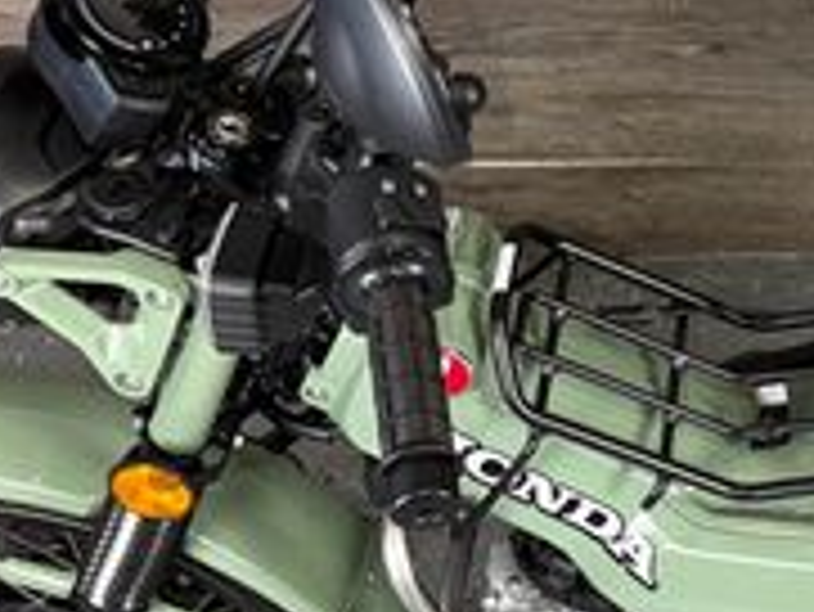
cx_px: 976
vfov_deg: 17.4
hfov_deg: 21.4
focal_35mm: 85
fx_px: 2000
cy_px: 274
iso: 80
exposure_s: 1/24
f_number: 1.78
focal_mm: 6.76
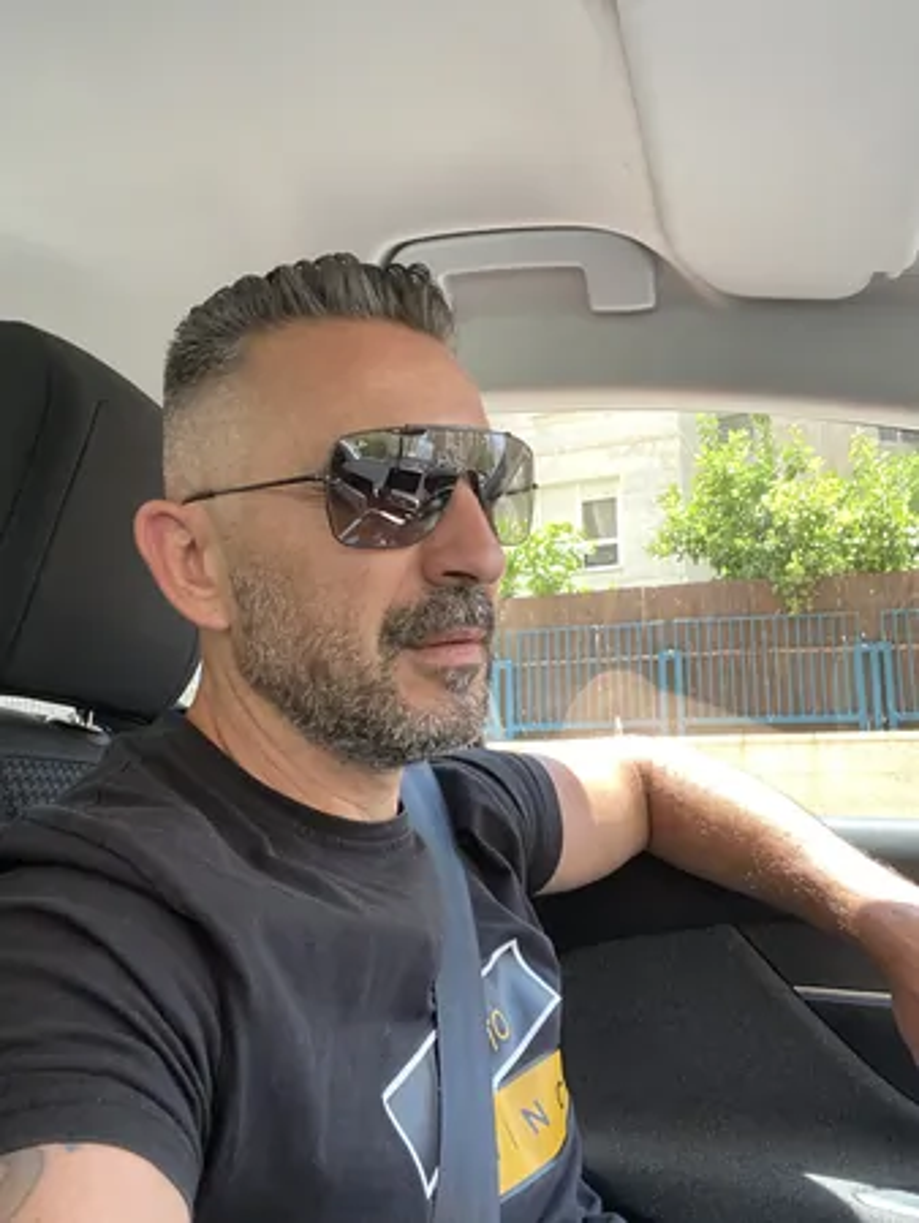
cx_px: 460
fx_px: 1061
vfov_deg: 59.9
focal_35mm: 30
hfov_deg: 46.8
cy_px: 612
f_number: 2.2
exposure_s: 1/108
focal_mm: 2.71
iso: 100
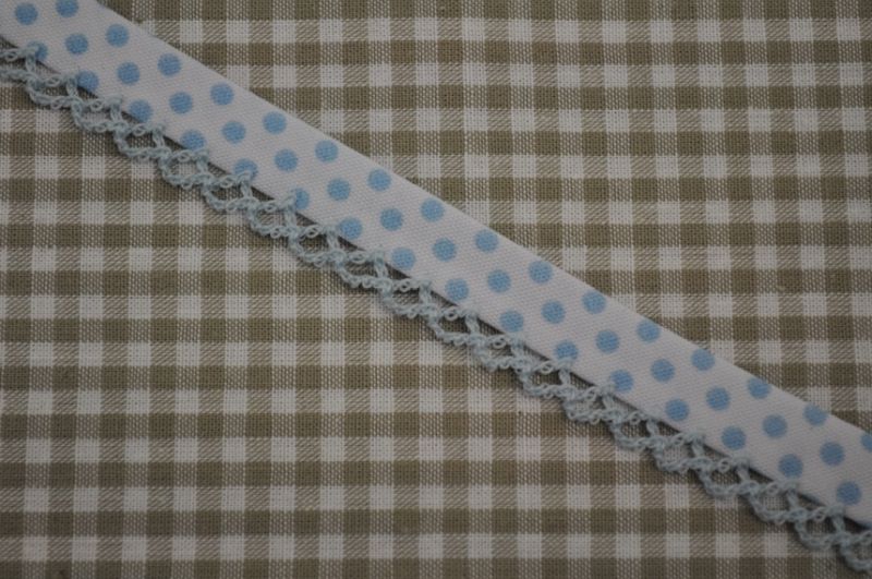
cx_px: 436
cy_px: 290
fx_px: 1995
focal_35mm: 82
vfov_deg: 16.5
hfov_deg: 24.7
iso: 640
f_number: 5.6
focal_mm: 55
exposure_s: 1/60
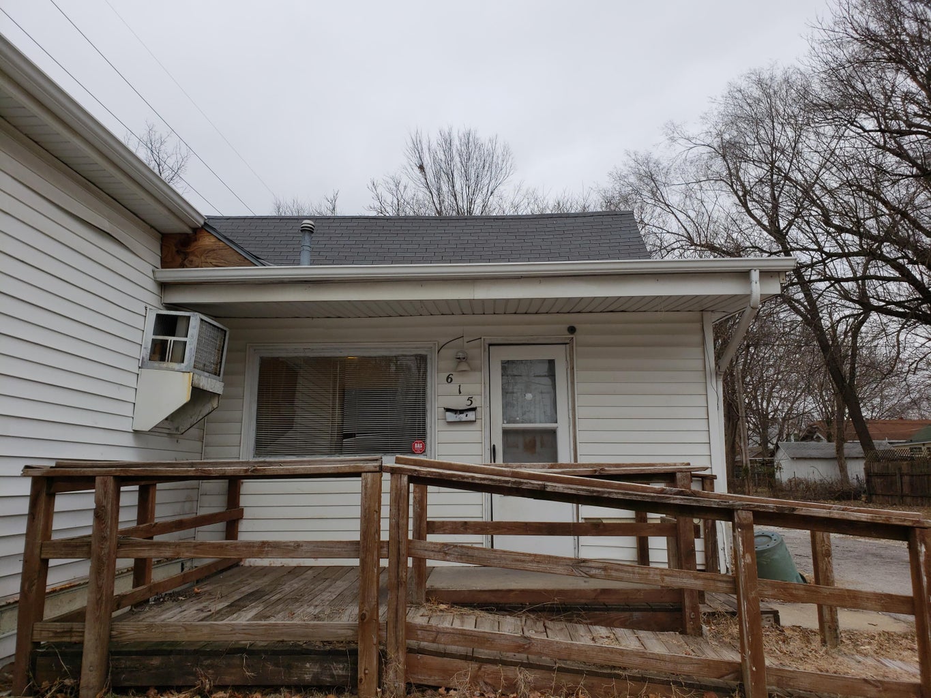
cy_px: 349
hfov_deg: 67.3
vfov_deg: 53.1
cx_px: 466
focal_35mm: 26
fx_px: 699
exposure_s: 1/362
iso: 50
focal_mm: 4.3
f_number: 2.4
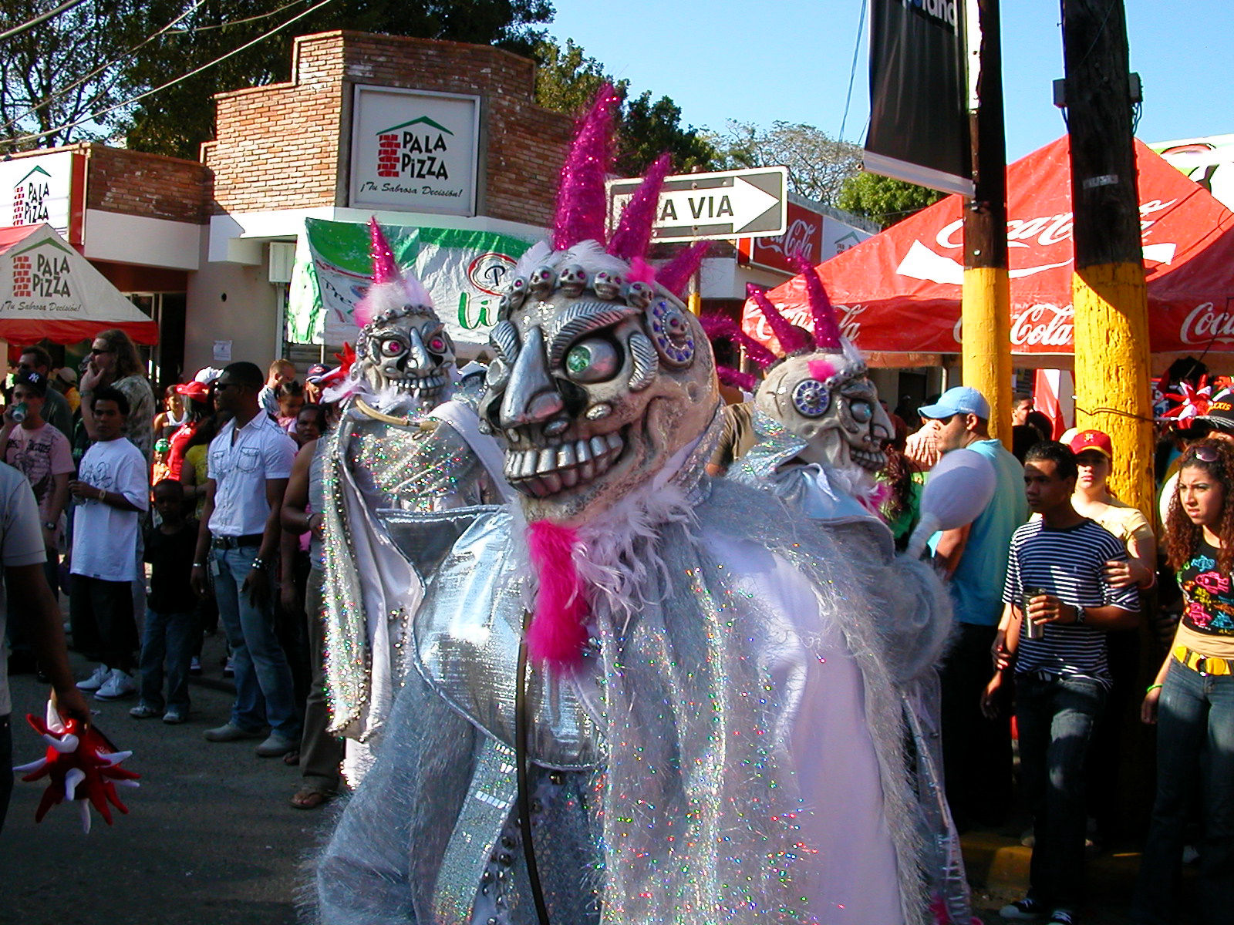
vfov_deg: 38.7
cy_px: 462
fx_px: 1319
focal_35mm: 37
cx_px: 617
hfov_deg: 50.1
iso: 100
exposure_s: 1/309
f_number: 4.5
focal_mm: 5.6
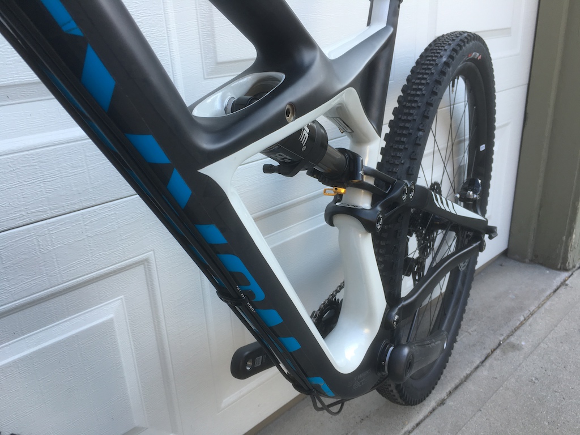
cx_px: 290
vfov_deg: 48.2
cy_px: 218
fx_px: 486
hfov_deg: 61.7
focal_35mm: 29
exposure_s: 1/120
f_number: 2.2
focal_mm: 4.15
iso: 32
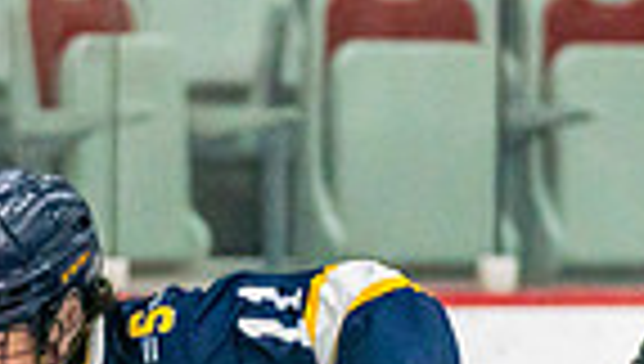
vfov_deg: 1.5
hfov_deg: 2.7
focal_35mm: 803
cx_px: 9
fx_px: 13735
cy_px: 793
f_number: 2.8
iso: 4000
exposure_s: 1/1600
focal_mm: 162
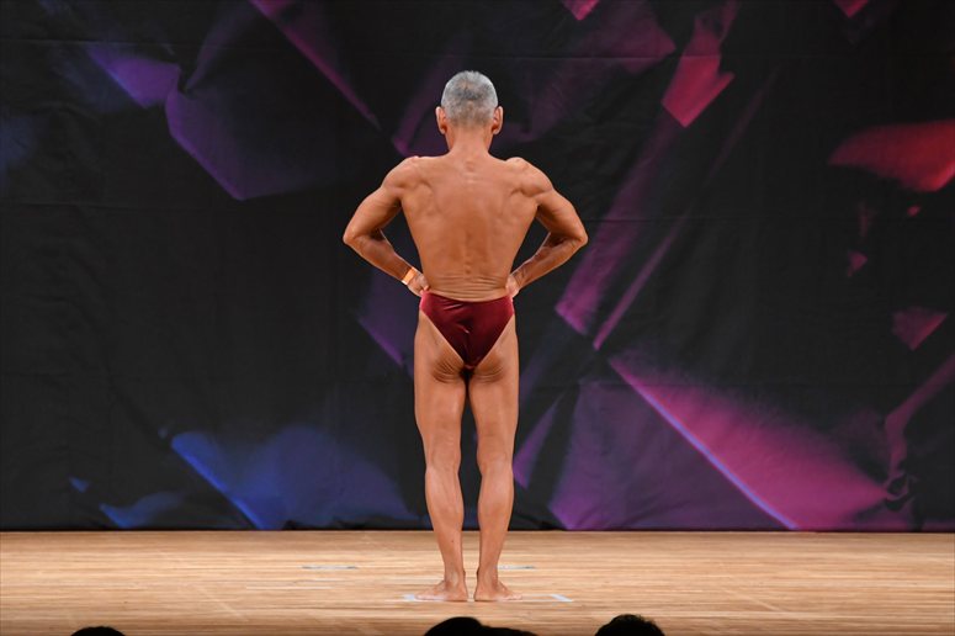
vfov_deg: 4.8
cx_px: 478
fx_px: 7557
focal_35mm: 285
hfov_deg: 7.2
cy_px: 318
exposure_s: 1/400
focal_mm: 190
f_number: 5.6
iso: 3200
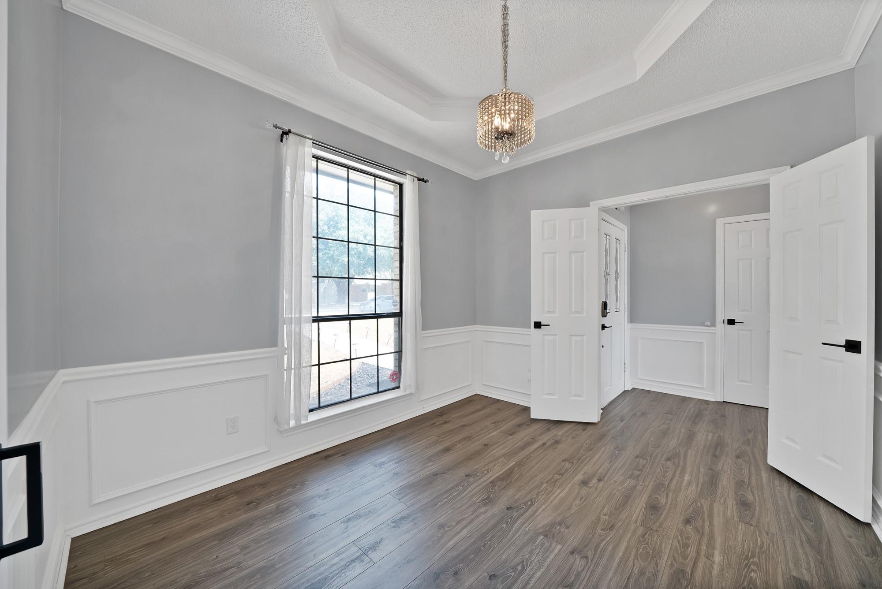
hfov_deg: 112.6
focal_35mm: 12
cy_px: 294
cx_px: 441
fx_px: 294
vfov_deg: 90.1
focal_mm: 12
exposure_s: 1/3
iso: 640
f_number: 9
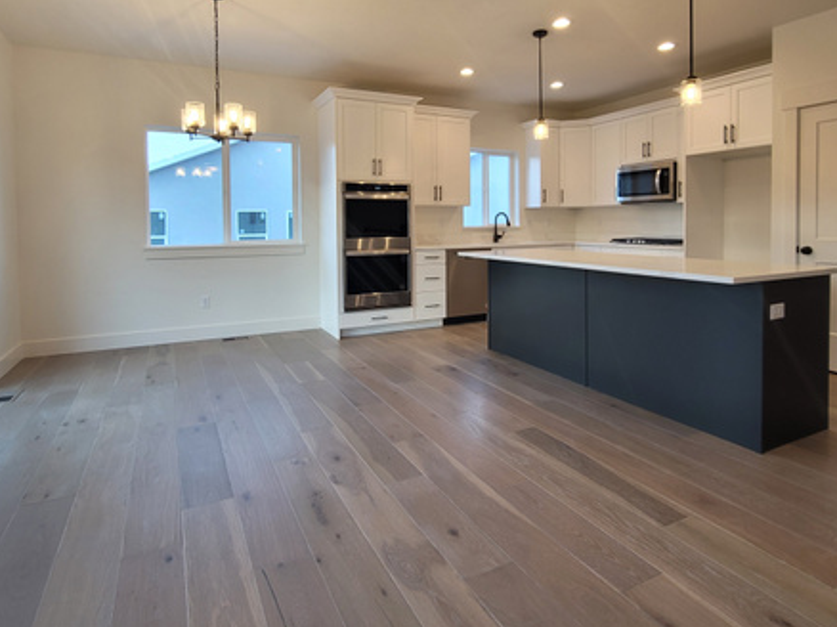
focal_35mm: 19
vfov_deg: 67.7
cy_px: 239
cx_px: 418
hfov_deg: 84.7
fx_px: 459
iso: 80
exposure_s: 1/60
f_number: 2.2
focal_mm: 2.2
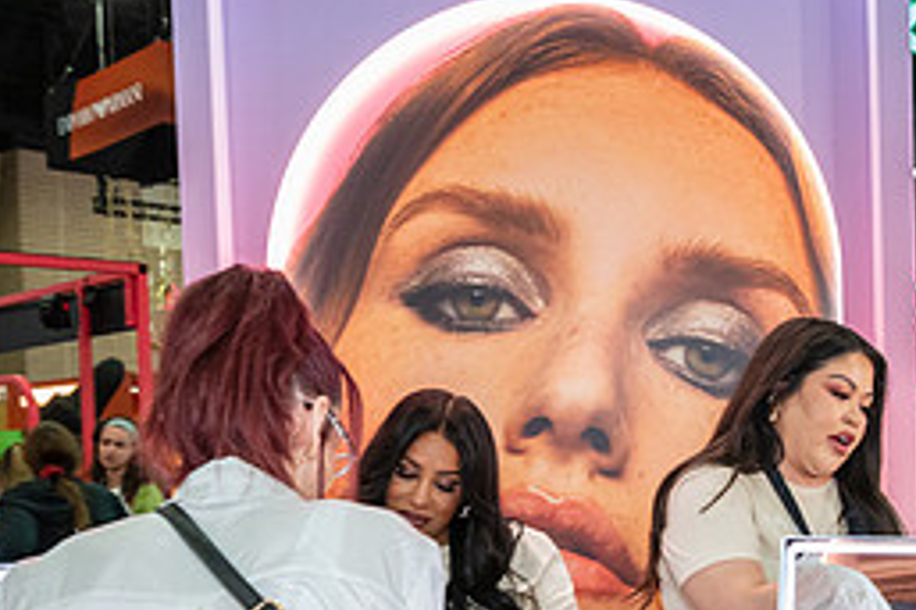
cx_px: 674
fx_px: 1322
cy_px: 498
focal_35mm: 52
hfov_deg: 37.4
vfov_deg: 25.5
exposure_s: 1/100
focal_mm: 23
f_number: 5.6
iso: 2000
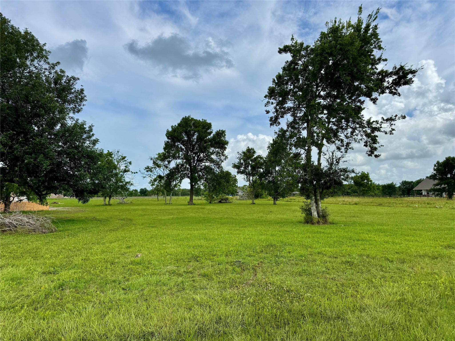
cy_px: 170
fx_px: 315
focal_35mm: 24
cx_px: 228
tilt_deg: +4.5
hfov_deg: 71.6
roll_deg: +0.5
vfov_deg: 56.8
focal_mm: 6.76
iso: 80
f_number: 1.78
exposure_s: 1/7092
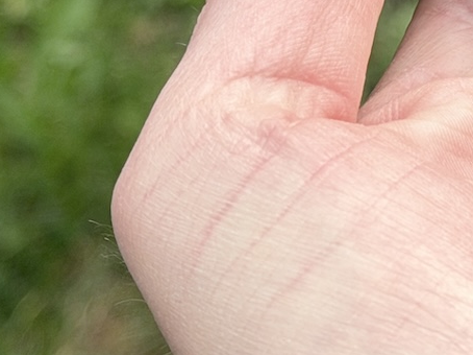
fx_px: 2745
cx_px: 661
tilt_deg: -42.8
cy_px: -164
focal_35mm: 201
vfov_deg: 7.3
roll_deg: +9.8
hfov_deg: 9.6
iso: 64
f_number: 1.78
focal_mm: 6.76
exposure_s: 1/1377
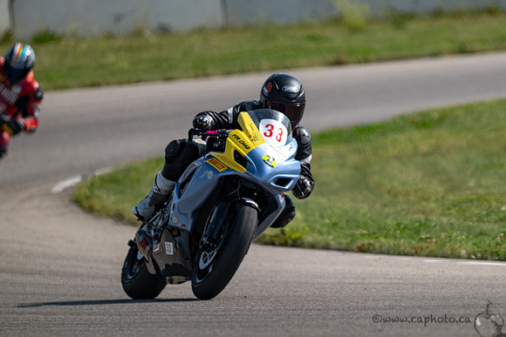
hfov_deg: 2.6
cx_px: 332
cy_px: 168
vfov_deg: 1.7
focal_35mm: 787
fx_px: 11067
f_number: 6.3
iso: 160
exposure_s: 1/1250
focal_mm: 600
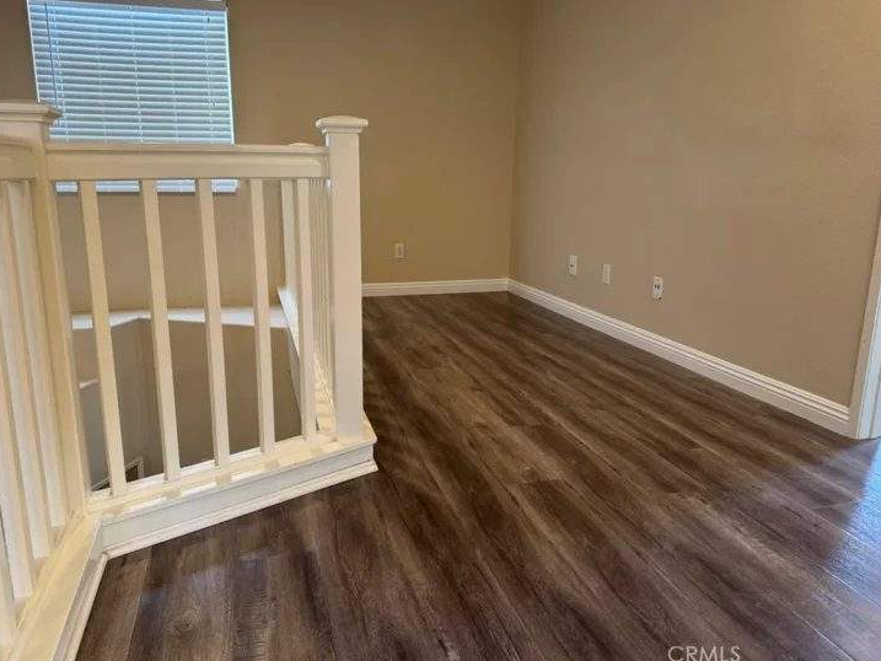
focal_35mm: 25
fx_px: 636
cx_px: 425
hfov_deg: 69.4
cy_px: 323
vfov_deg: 54.9
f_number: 1.78
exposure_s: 1/60
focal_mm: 6.76
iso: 160
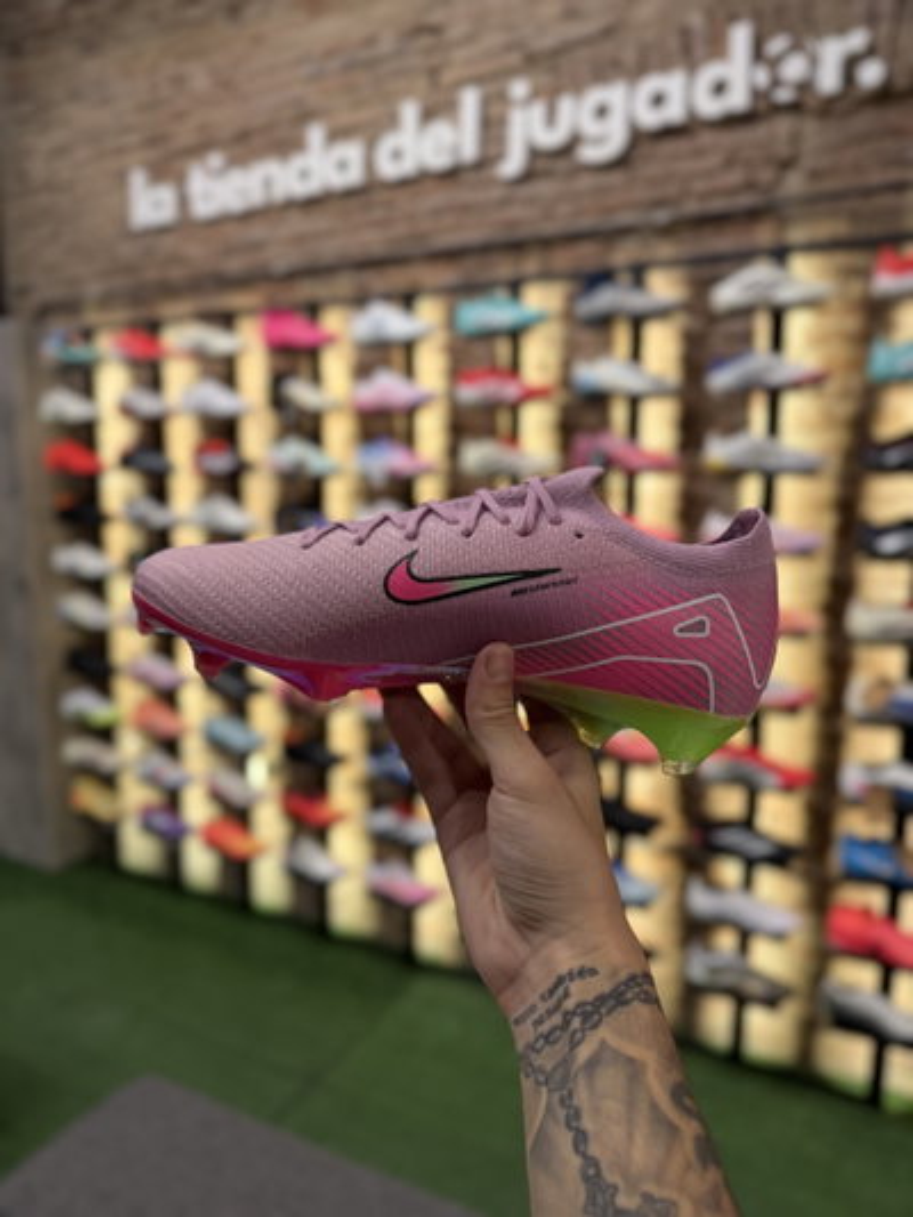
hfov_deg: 56.8
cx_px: 456
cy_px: 608
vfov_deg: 71.6
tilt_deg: -7.9
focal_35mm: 24
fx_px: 844
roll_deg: -1.4
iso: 160
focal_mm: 6.76
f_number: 1.78
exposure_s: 1/100
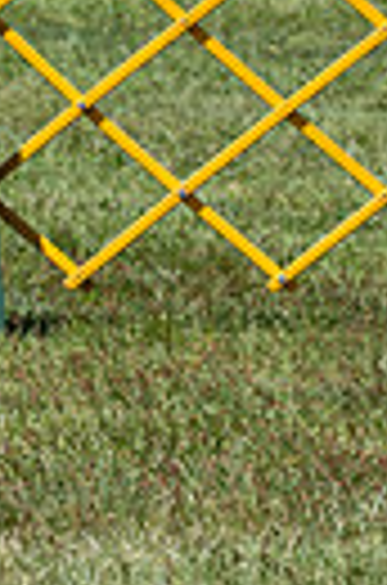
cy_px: -155
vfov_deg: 3.3
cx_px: 765
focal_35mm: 626
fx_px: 10148
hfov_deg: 2.2
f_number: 6.3
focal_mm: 140
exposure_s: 1/1600
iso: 320
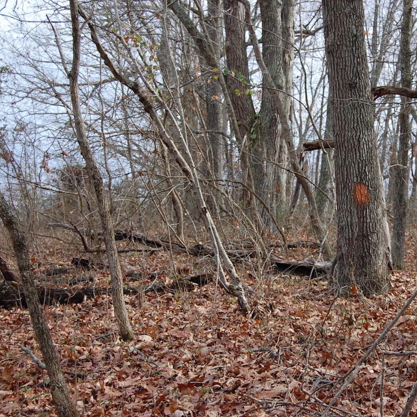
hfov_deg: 25.2
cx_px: 316
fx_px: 922
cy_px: 209
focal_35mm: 68
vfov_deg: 25.5
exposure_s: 1/160
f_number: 6.3
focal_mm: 35
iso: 200
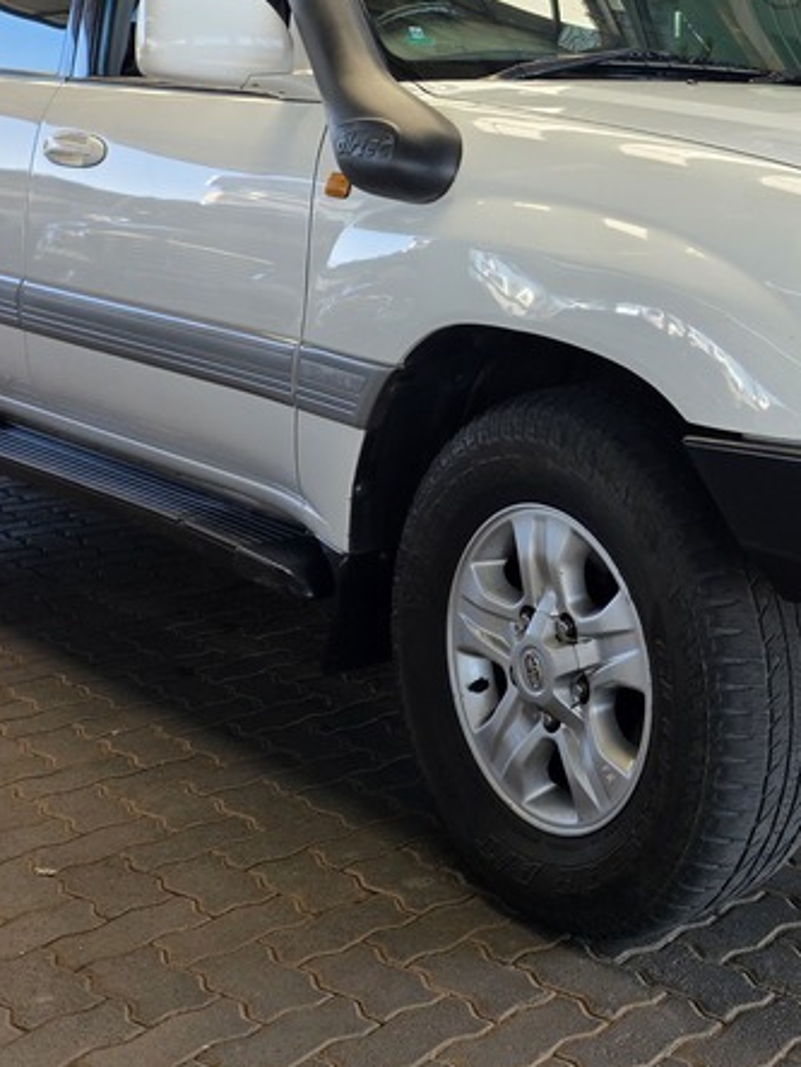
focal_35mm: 53
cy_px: 202
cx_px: 782
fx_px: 1635
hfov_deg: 26.2
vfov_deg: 34.9
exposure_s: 1/180
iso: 32
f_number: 1.7
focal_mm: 6.25
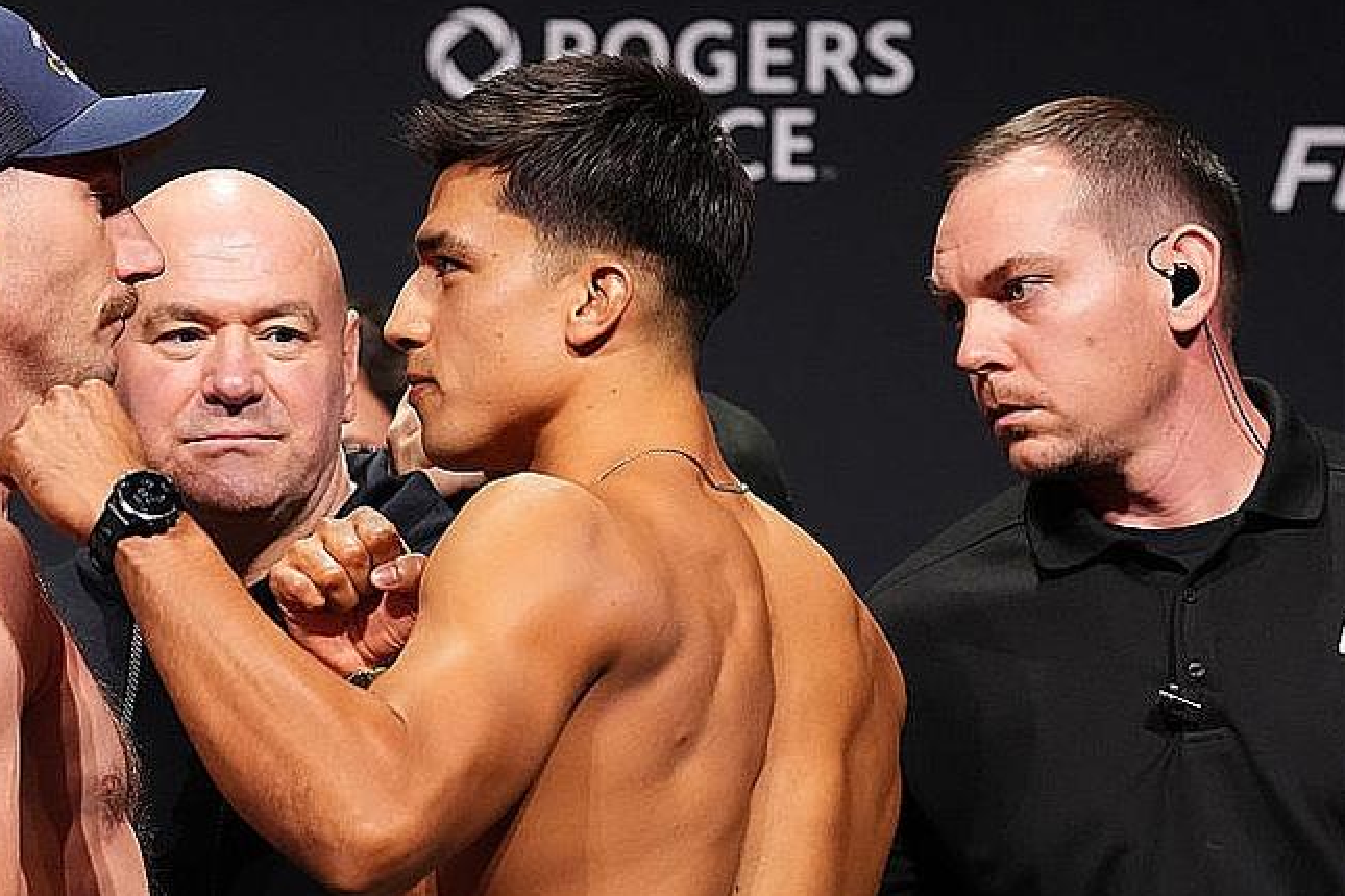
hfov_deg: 5.5
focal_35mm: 372
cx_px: 315
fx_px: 13897
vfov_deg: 3.7
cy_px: 618
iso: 8000
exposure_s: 1/800
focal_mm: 240
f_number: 4.5
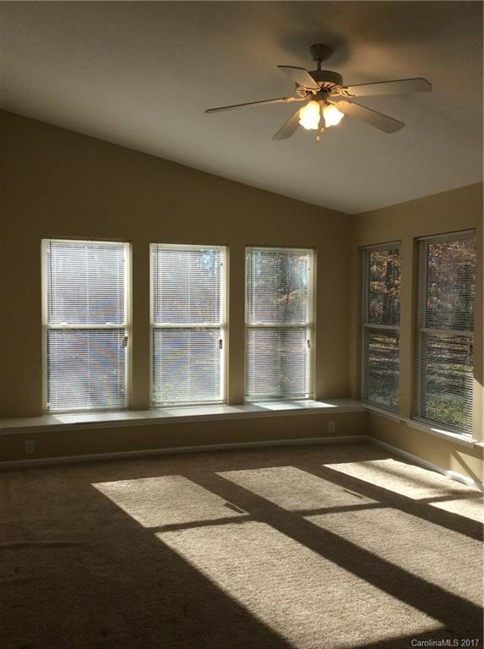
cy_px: 324
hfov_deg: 44.0
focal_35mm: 32
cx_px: 242
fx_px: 599
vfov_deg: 56.9
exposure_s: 1/371
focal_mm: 3.3
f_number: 2.4
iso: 32
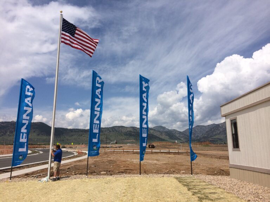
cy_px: 101
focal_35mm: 30
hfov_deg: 60.0
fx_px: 234
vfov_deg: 46.8
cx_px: 135
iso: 40
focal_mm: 4.12
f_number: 2.2
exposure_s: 1/4566
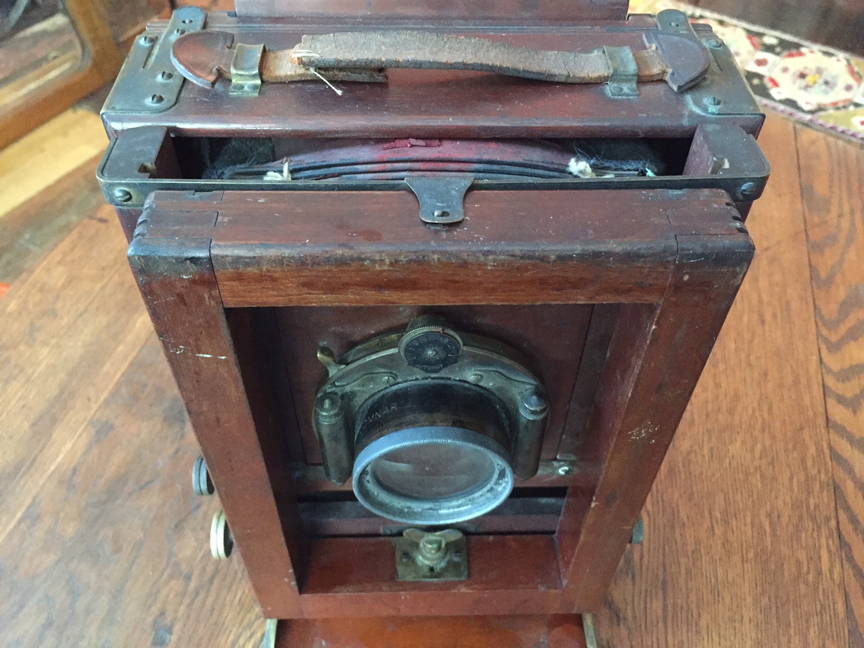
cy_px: 324
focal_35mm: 29
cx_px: 432
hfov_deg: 61.7
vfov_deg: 48.2
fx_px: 724
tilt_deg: -47.3
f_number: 2.2
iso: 500
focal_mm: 4.15
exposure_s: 1/15
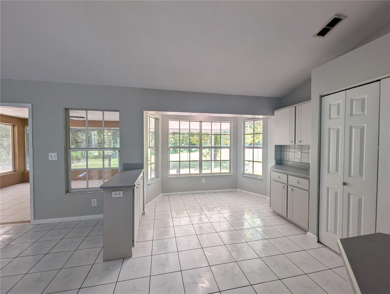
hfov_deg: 106.1
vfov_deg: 90.1
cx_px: 195
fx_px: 147
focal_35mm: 13
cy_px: 147
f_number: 2.2
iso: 43
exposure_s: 1/140
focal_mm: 1.95
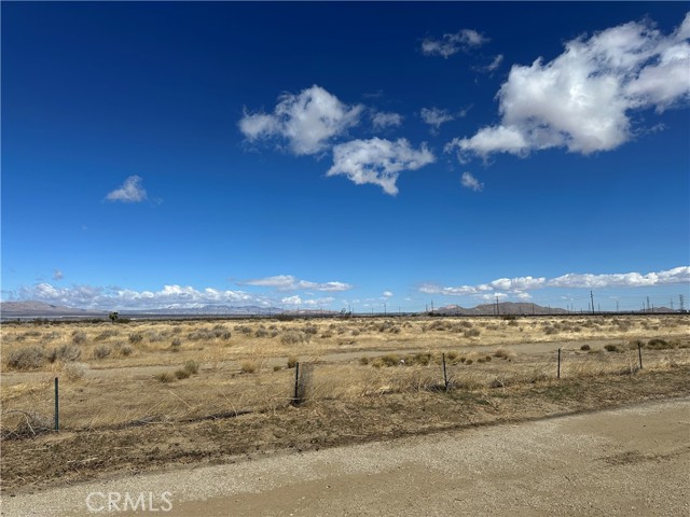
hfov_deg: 71.6
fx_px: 478
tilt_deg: +7.3
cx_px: 345
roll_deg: +1.1
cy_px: 258
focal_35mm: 24
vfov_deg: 56.8
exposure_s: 1/9709
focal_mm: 6.86
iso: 80
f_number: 1.78
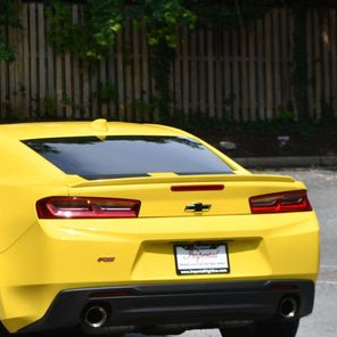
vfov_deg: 7.1
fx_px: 2732
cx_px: 54
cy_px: 167
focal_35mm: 248
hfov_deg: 7.0
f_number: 9
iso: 100
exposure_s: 1/320
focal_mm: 90
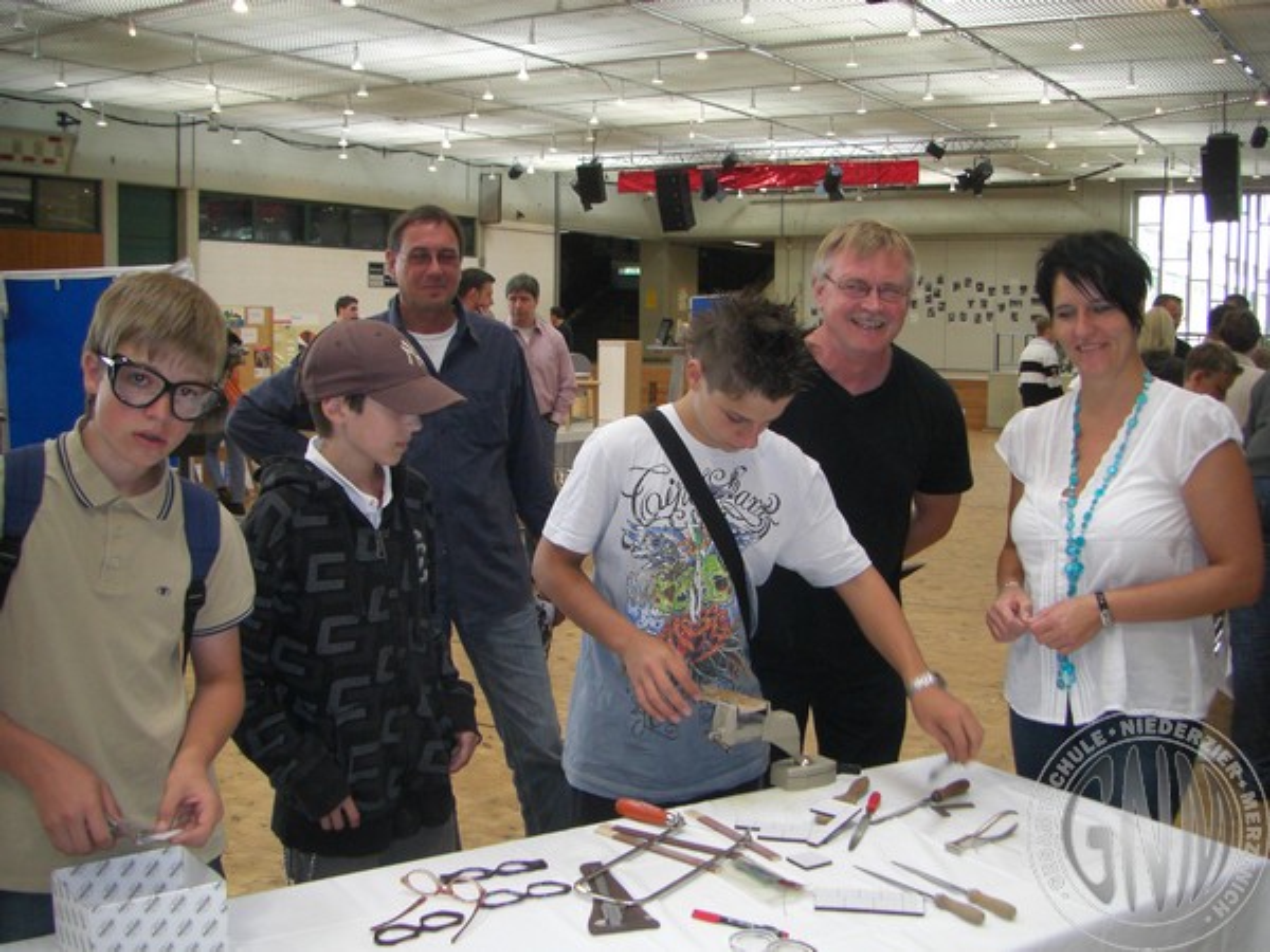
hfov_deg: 49.0
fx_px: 1394
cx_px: 635
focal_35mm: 38
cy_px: 476
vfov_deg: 37.7
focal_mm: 6.3
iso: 200
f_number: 3.4
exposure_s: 1/30
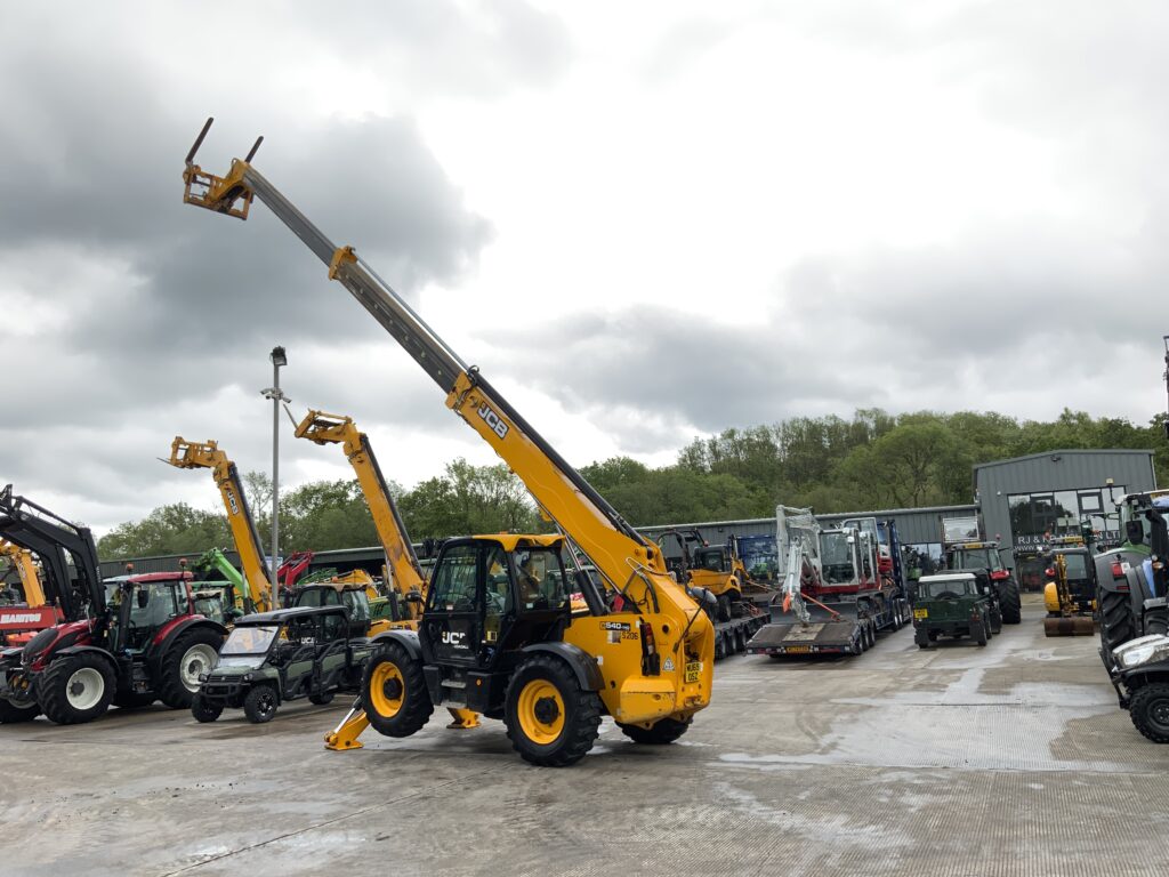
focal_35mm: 29
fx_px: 979
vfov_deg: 48.2
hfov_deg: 61.7
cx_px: 584
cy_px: 438
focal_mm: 3
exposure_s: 1/180
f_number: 1.8
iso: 16
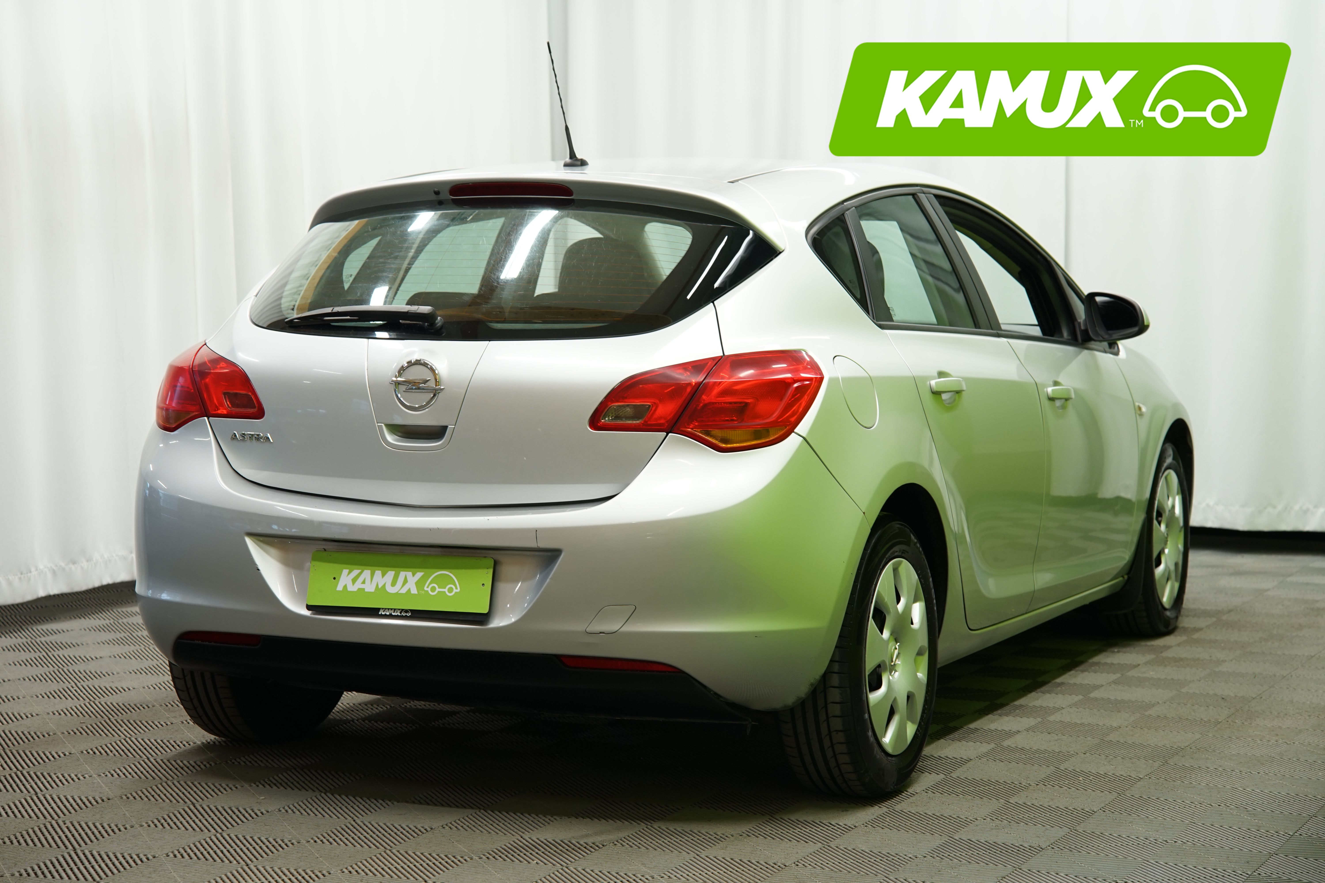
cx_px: 662
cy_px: 442
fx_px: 2687
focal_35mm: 73
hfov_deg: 27.7
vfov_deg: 18.7
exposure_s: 1/15
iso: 500
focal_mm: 73
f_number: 5.6
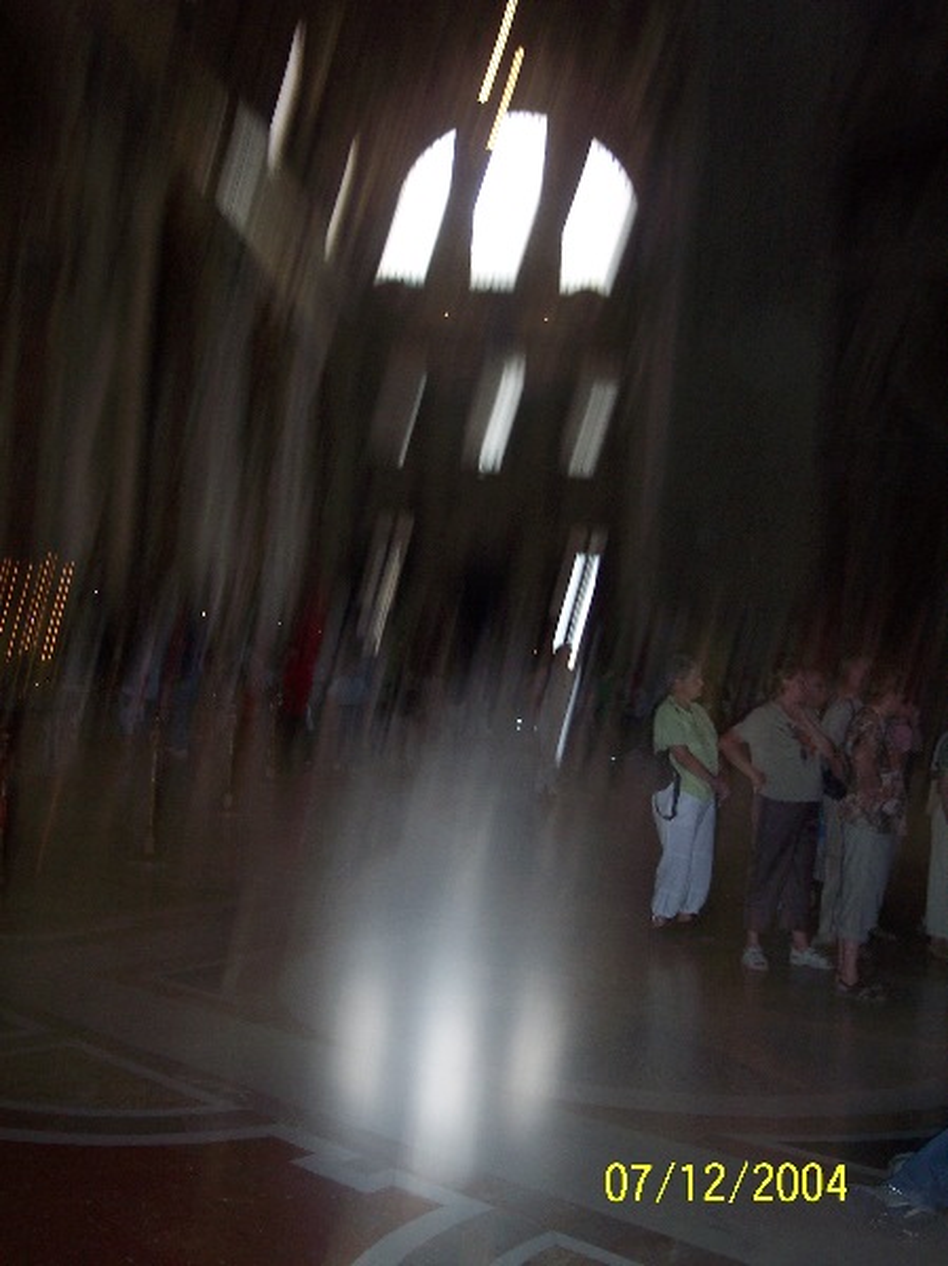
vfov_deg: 49.0
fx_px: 1390
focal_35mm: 38
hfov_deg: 37.7
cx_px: 474
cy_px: 633
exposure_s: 1/30
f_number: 2.8
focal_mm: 8
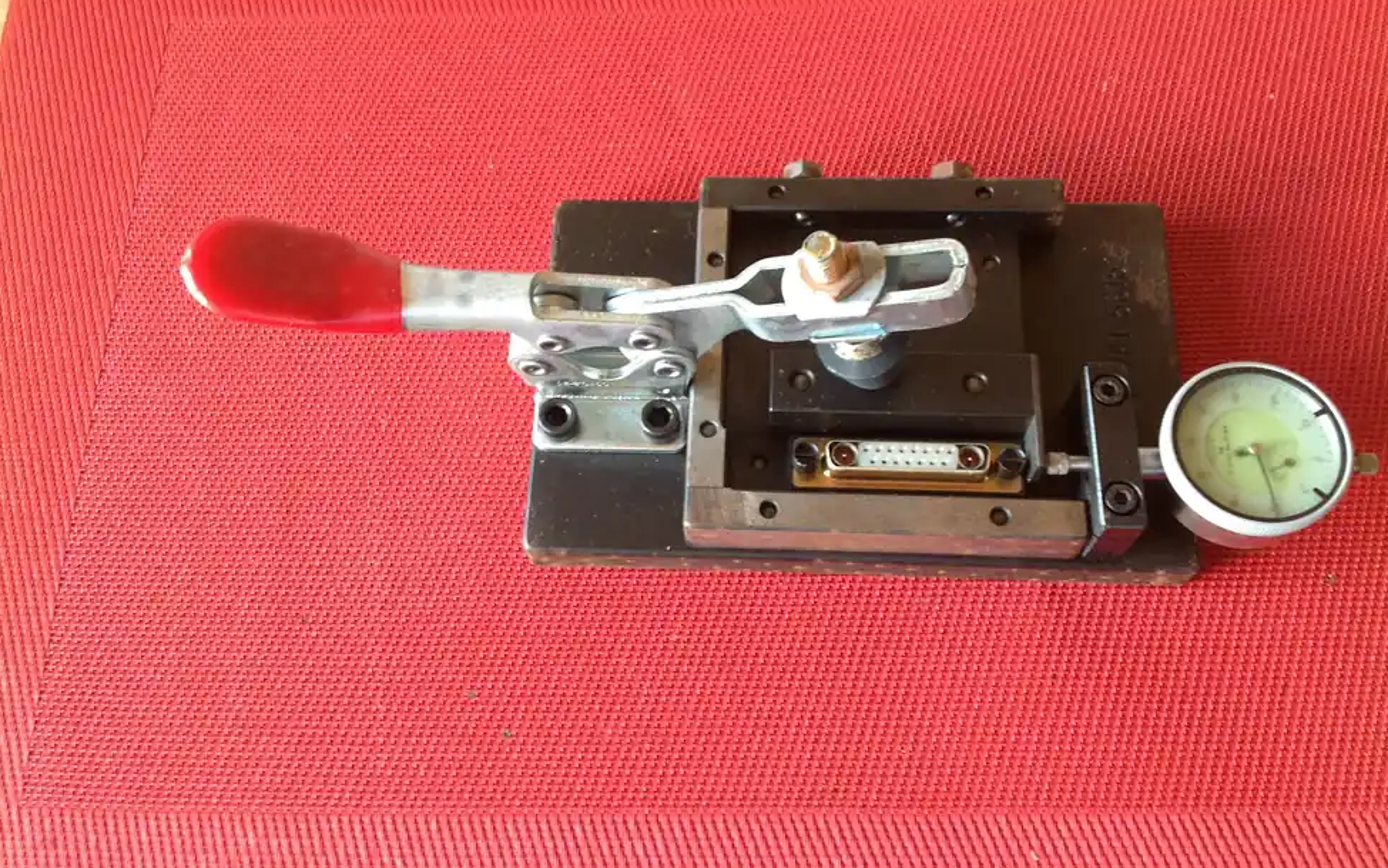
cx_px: 693
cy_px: 382
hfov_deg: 51.5
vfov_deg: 33.6
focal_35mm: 38
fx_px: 1438
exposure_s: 1/15
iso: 125
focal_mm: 4.28
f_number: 2.4
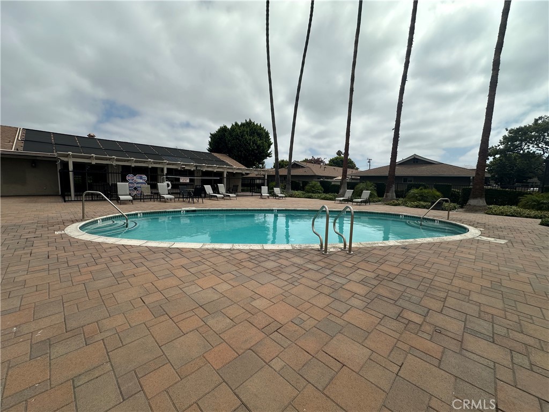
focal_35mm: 14
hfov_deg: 102.1
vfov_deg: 85.7
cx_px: 274
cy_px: 206
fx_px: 222
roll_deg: -1.8
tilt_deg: -6.3
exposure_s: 1/3509
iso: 50
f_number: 2.2
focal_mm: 2.22
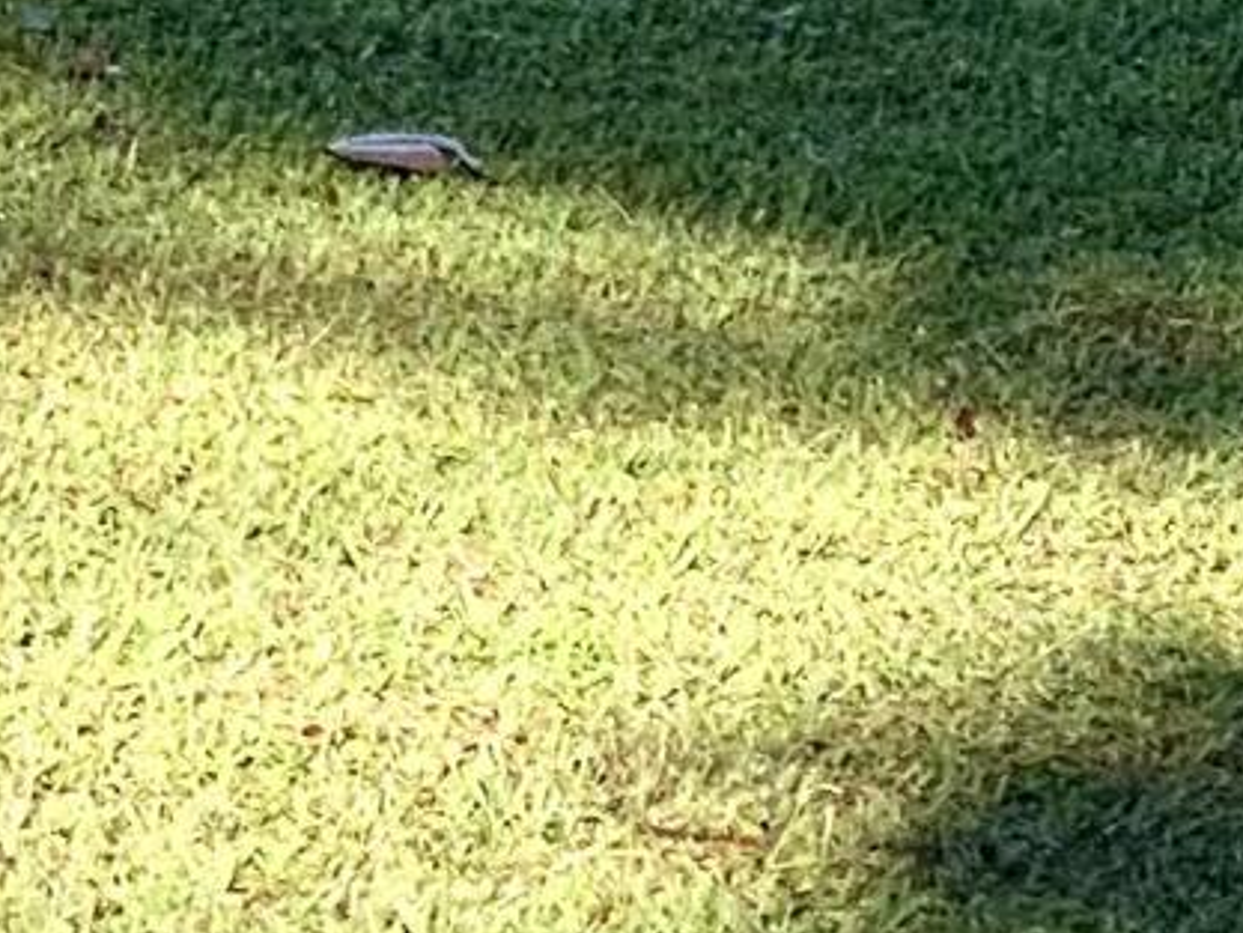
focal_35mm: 374
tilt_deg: -1.2
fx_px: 13434
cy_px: -1711
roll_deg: -2.5
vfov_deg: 3.9
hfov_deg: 5.1
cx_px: -1803
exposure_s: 1/1043
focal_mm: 6
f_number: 2
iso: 20
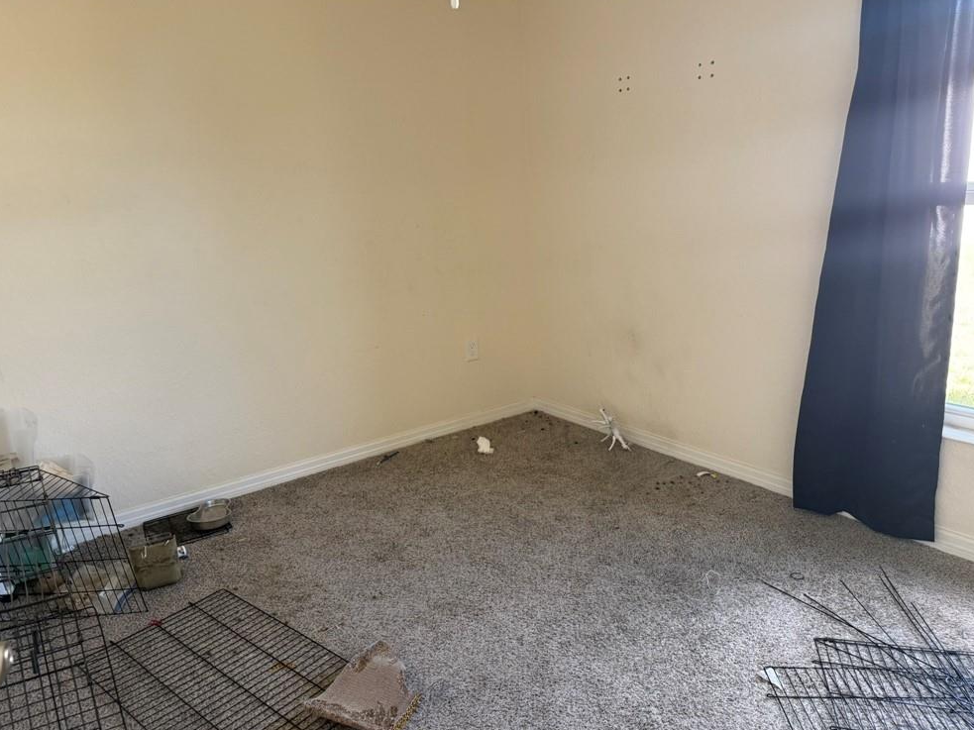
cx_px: 486
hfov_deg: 69.4
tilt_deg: -14.4
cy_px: 372
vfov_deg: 54.9
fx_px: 703
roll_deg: +3.4
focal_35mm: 25
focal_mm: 6.76
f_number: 1.78
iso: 200
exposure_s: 1/94
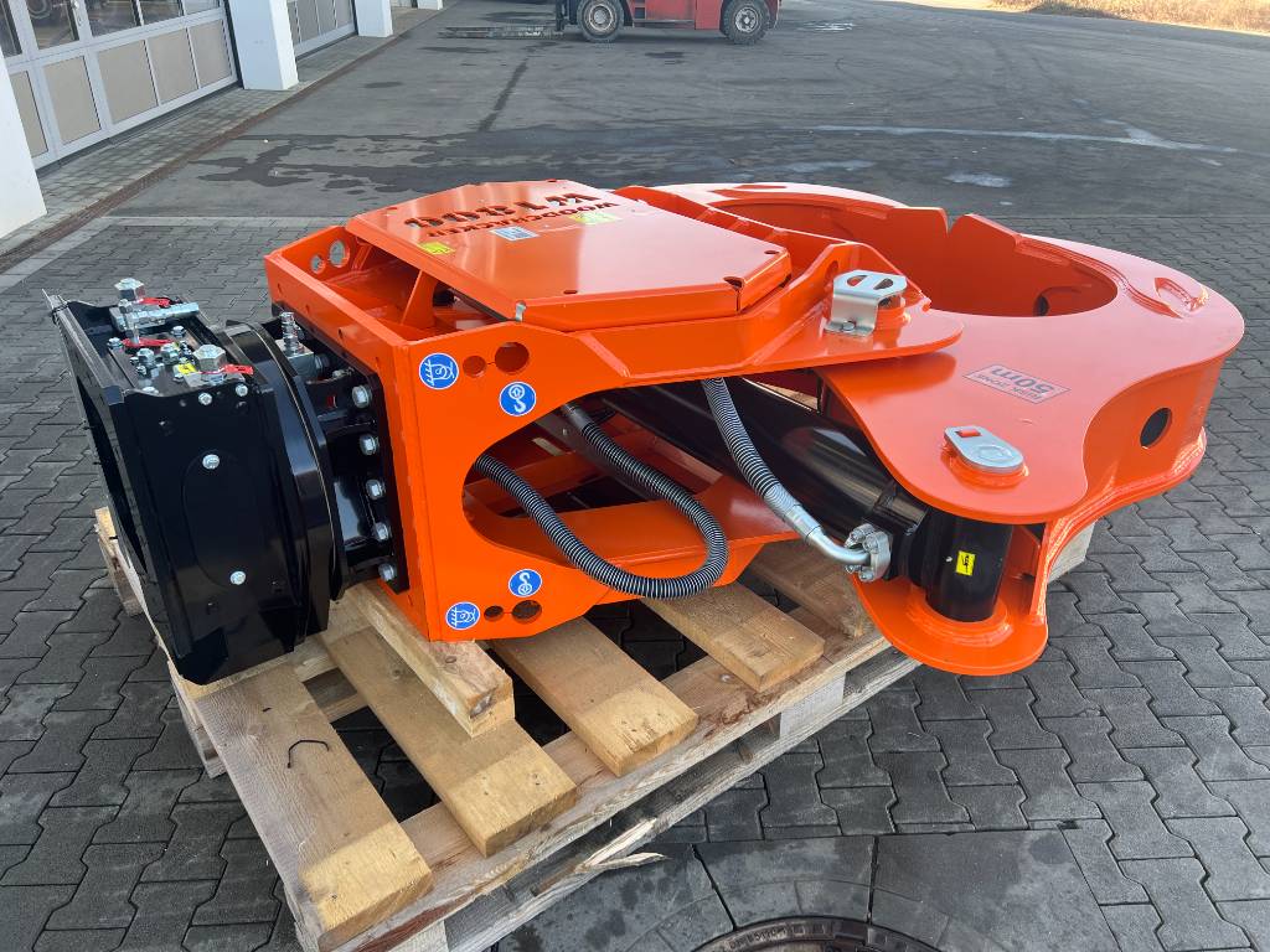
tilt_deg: -30.2
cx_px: 635
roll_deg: -1.1
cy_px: 476
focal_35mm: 26
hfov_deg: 67.3
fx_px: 954
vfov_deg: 53.1
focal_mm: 5.7
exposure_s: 1/303
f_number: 1.5
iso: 50
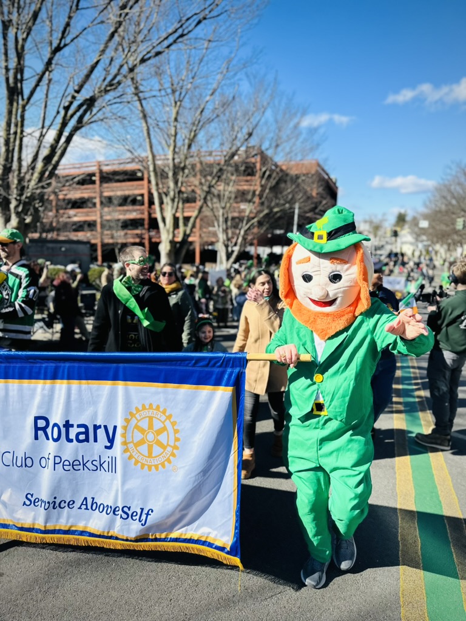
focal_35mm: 24
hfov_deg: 56.8
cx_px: 233
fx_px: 431
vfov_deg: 71.6
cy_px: 310
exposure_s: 1/4184
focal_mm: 6.86
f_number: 1.78
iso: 80
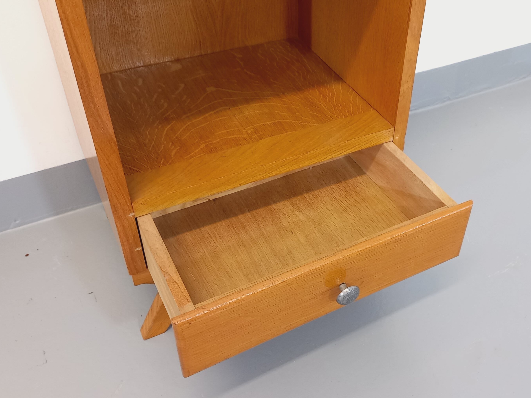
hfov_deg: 49.4
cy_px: 205
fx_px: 568
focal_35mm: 37
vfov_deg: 38.7
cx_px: 345
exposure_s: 1/49
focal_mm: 4.65
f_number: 1.8
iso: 320
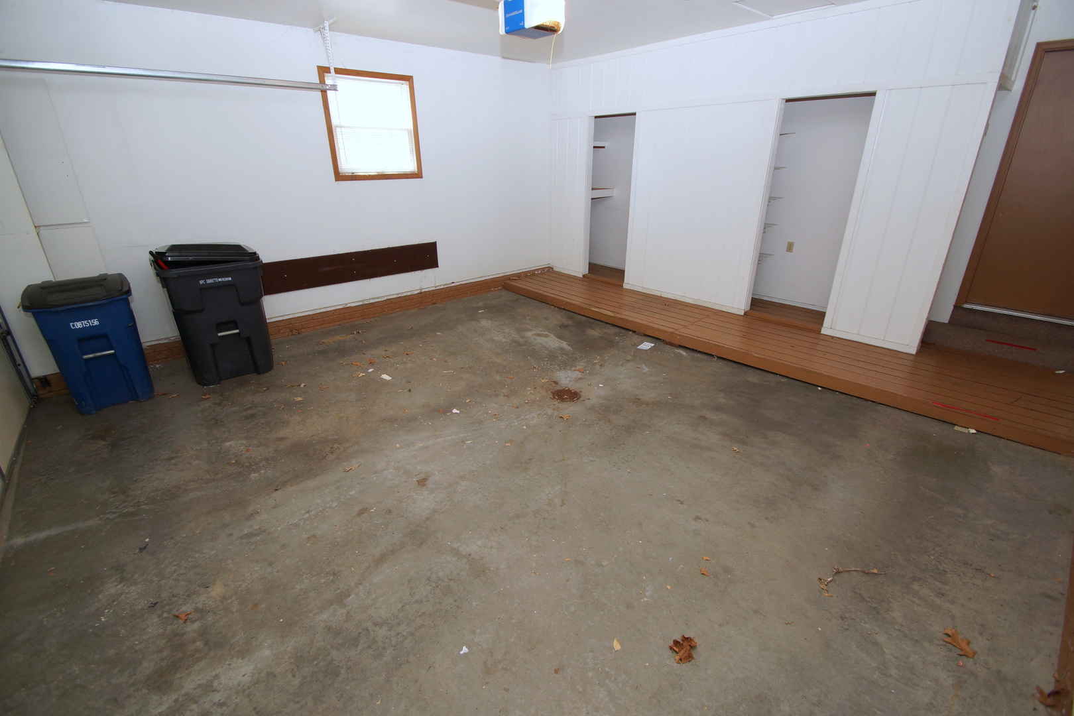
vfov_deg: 77.3
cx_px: 537
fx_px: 447
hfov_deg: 100.4
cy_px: 358
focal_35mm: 15
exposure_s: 1/60
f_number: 4
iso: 320
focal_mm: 10
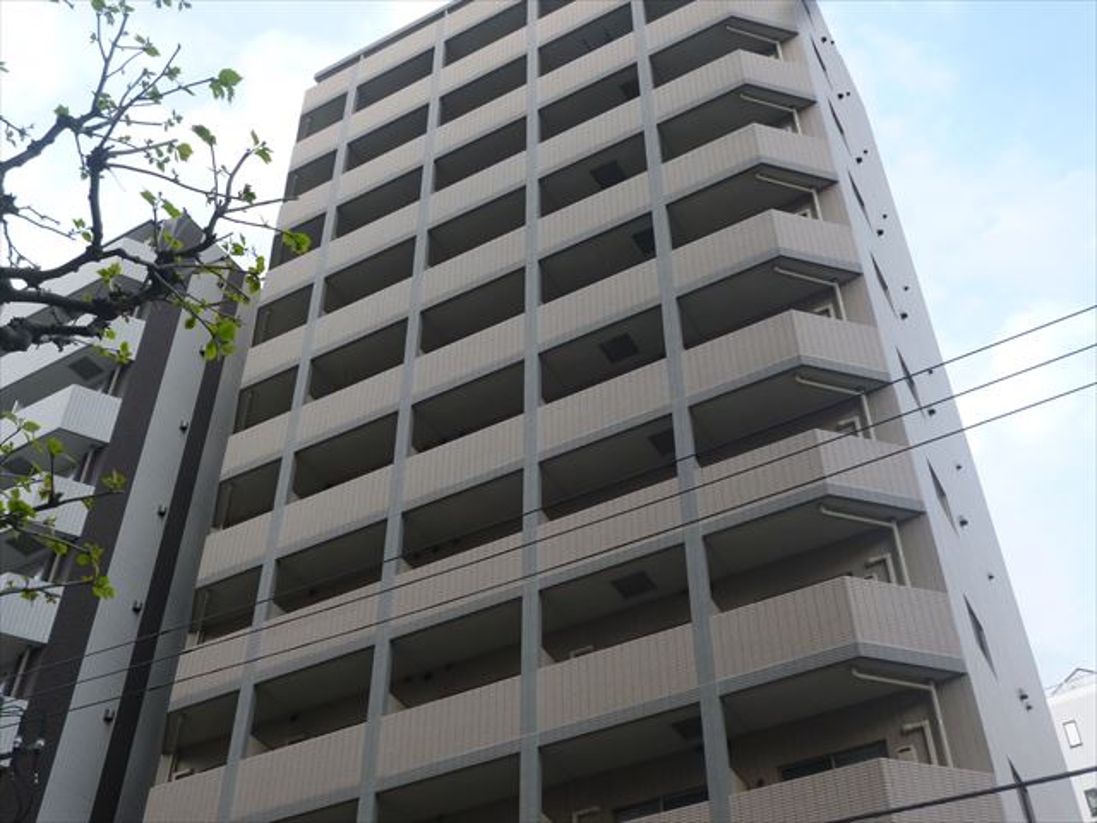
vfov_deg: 35.1
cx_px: 548
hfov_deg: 45.8
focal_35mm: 41
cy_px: 412
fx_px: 1299
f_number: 3.7
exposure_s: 1/160
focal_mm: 7.3
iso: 100
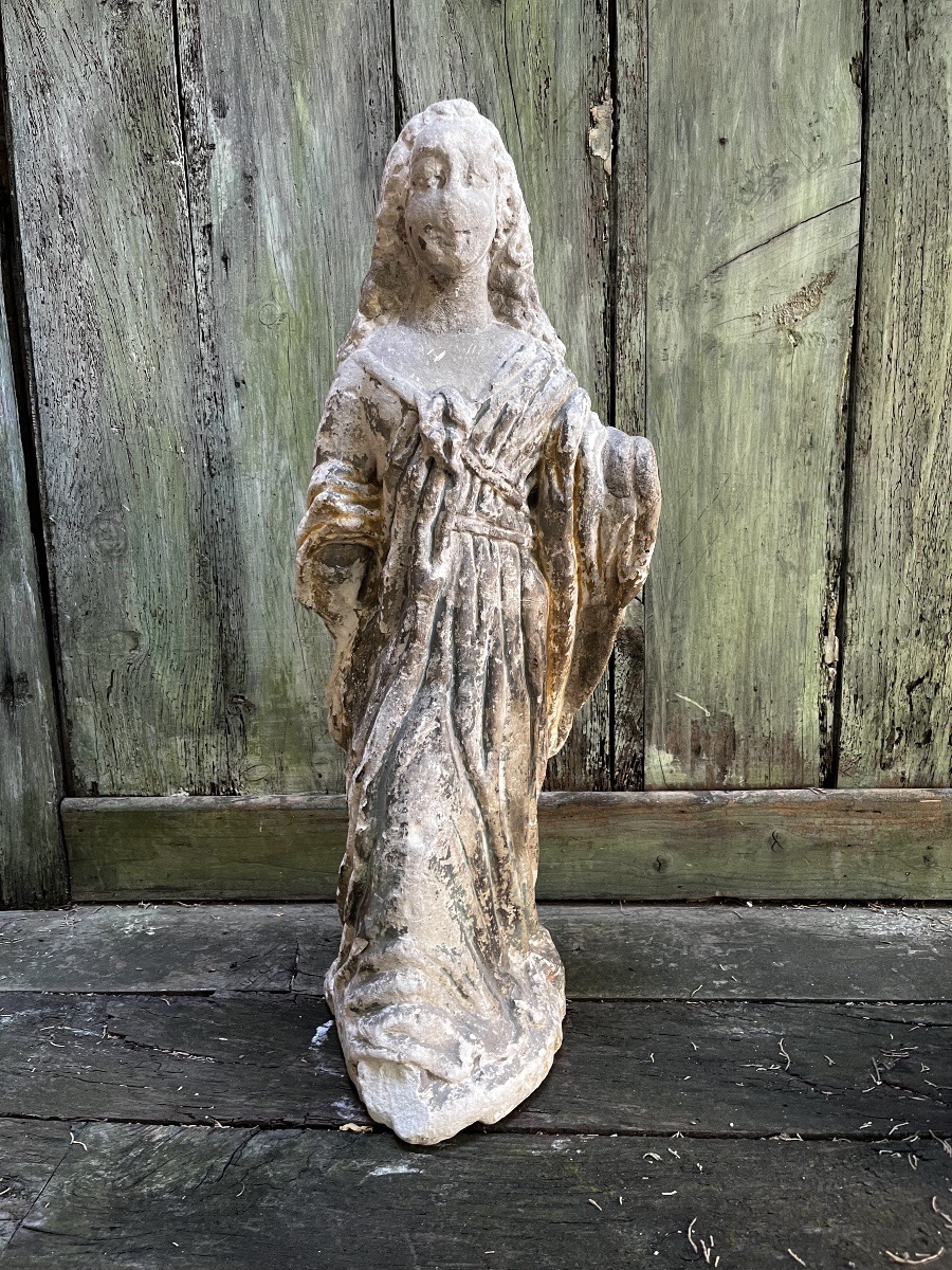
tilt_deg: -10.8
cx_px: 476
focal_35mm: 26
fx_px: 953
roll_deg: +2.4
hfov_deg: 53.1
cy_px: 635
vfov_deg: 67.3
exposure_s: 1/62
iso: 125
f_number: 1.6
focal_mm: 5.1
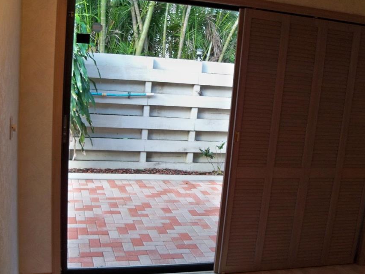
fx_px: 443
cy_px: 147
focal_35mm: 42
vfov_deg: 34.3
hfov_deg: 44.8
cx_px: 195
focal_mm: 6.2
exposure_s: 1/30
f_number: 3.5
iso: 125
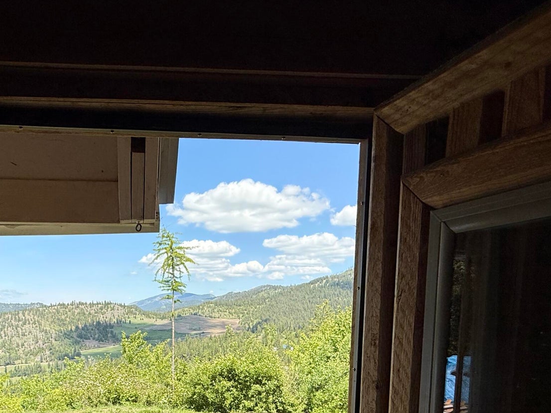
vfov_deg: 46.9
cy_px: 363
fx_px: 430
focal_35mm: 27
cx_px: 173
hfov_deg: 63.2
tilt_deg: -6.3
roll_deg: -0.2
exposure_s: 1/1431
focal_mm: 2.22
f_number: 2.2
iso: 50
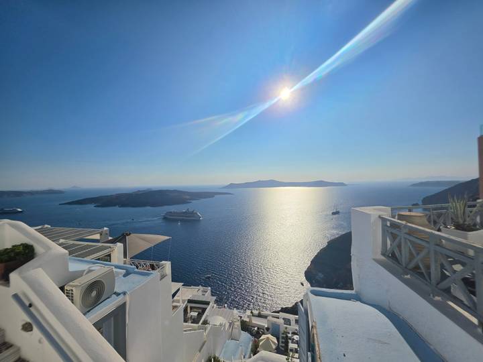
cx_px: 242
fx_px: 181
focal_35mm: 13
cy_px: 181
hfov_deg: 106.2
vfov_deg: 89.9
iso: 20
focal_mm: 2.2
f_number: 1.9
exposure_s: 1/7902
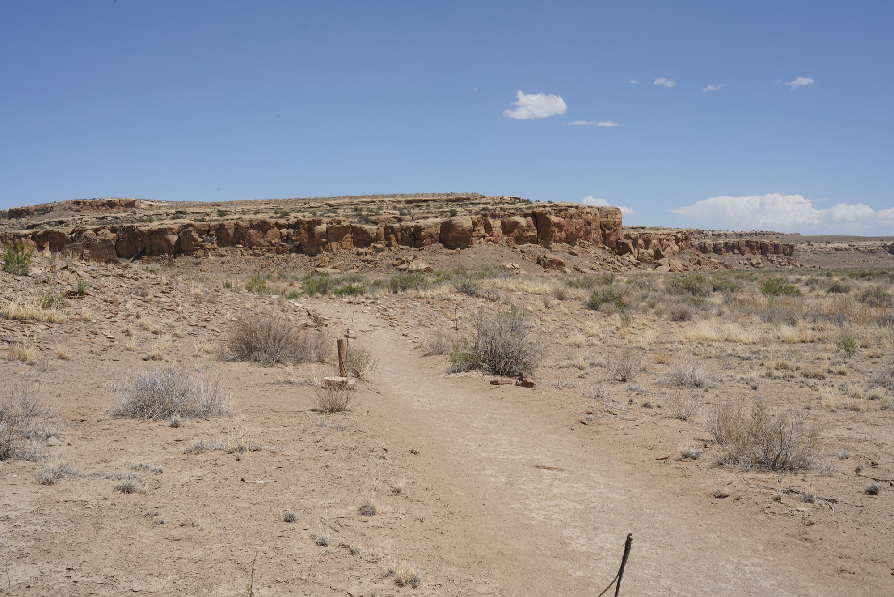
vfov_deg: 33.4
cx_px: 447
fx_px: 993
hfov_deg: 48.5
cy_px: 298
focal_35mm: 40
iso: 100
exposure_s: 1/100
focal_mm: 40
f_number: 18
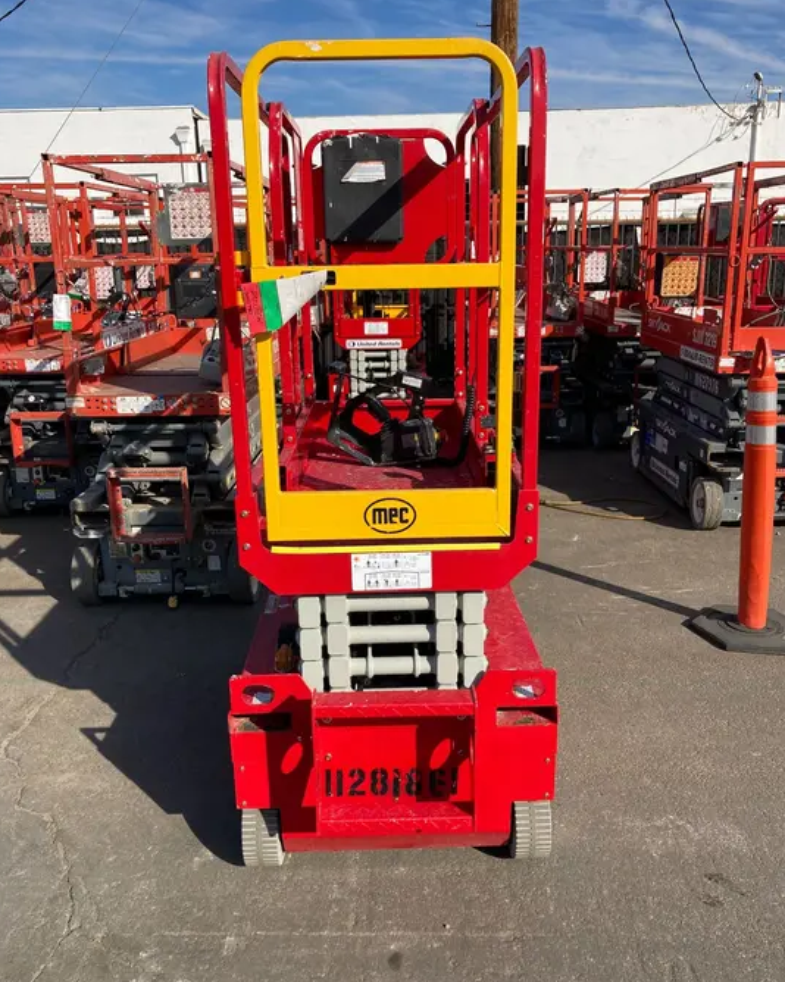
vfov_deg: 58.8
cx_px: 391
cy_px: 501
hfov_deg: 48.5
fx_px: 872
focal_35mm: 30
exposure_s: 1/1869
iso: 20
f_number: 1.8
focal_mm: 3.99
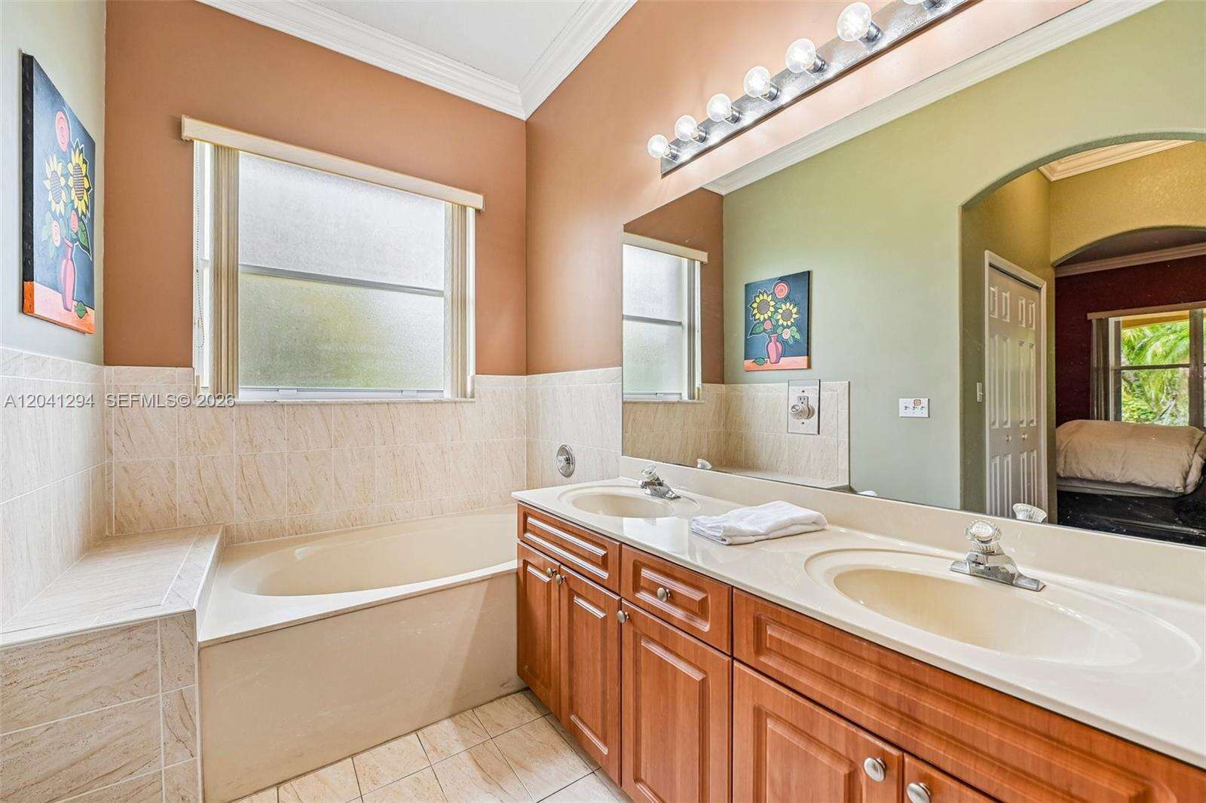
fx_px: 469
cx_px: 603
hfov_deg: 104.3
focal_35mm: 14
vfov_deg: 81.2
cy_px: 402
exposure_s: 1/80
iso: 100
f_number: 6.3
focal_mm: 14
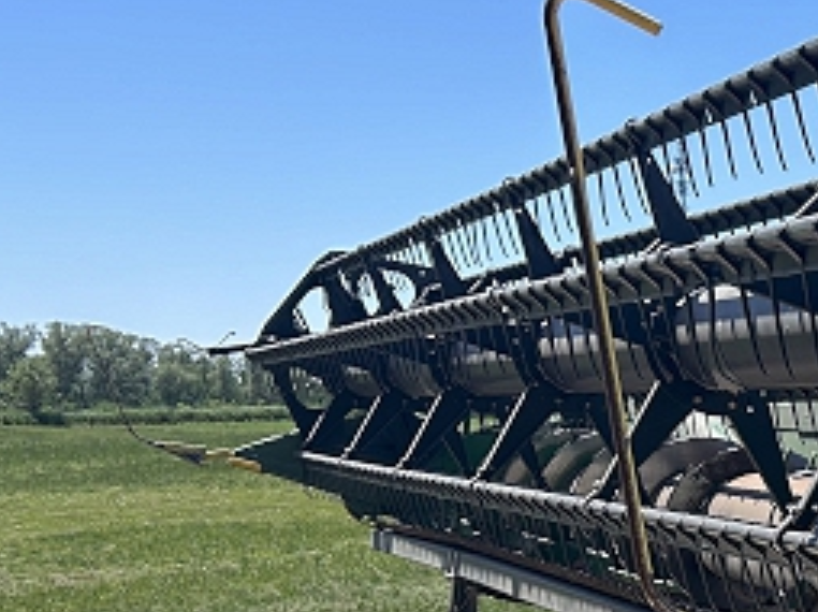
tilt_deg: -9.0
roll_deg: +0.8
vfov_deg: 17.4
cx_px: 1188
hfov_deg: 20.7
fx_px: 1936
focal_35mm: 82
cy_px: 673
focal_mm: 5.7
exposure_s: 1/3077
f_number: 1.5
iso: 50
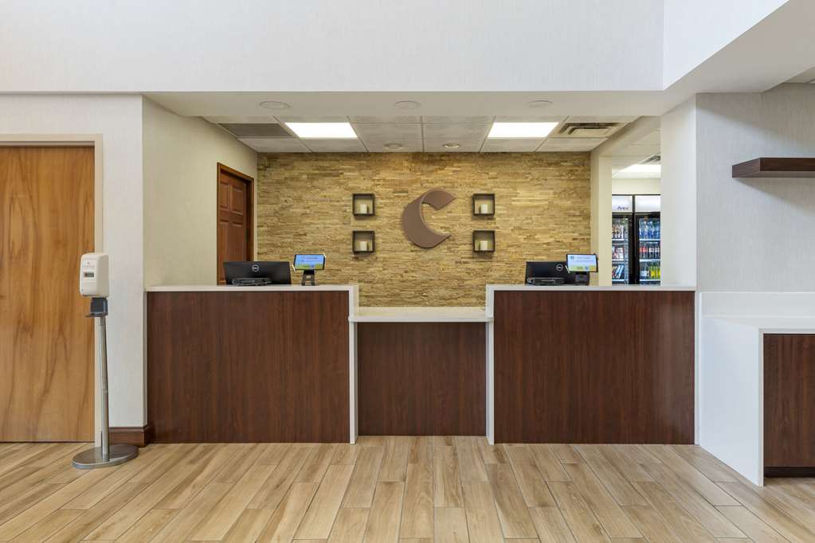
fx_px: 543
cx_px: 408
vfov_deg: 53.1
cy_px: 272
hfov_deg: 73.7
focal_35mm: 24
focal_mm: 24
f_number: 9
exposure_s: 1/1.67
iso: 200
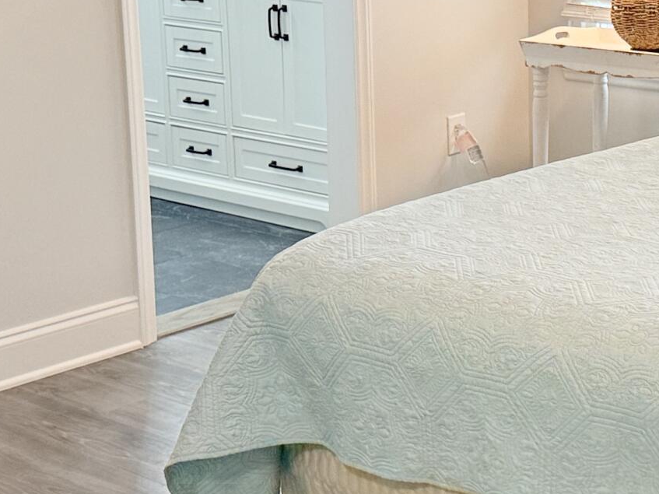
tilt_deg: -11.1
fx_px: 1618
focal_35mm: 85
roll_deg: +0.0
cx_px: 635
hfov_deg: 22.3
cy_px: 109
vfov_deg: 17.2
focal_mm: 6.76
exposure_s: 1/206
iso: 200
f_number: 1.78
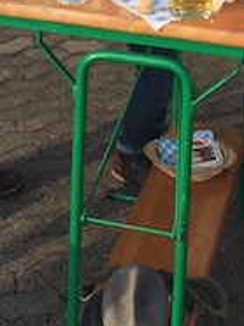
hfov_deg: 14.7
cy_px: -145
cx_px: 154
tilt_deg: -12.0
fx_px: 942
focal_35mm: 100
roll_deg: -0.2
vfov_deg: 17.8
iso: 32
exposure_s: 1/732
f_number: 2.2
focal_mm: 4.15
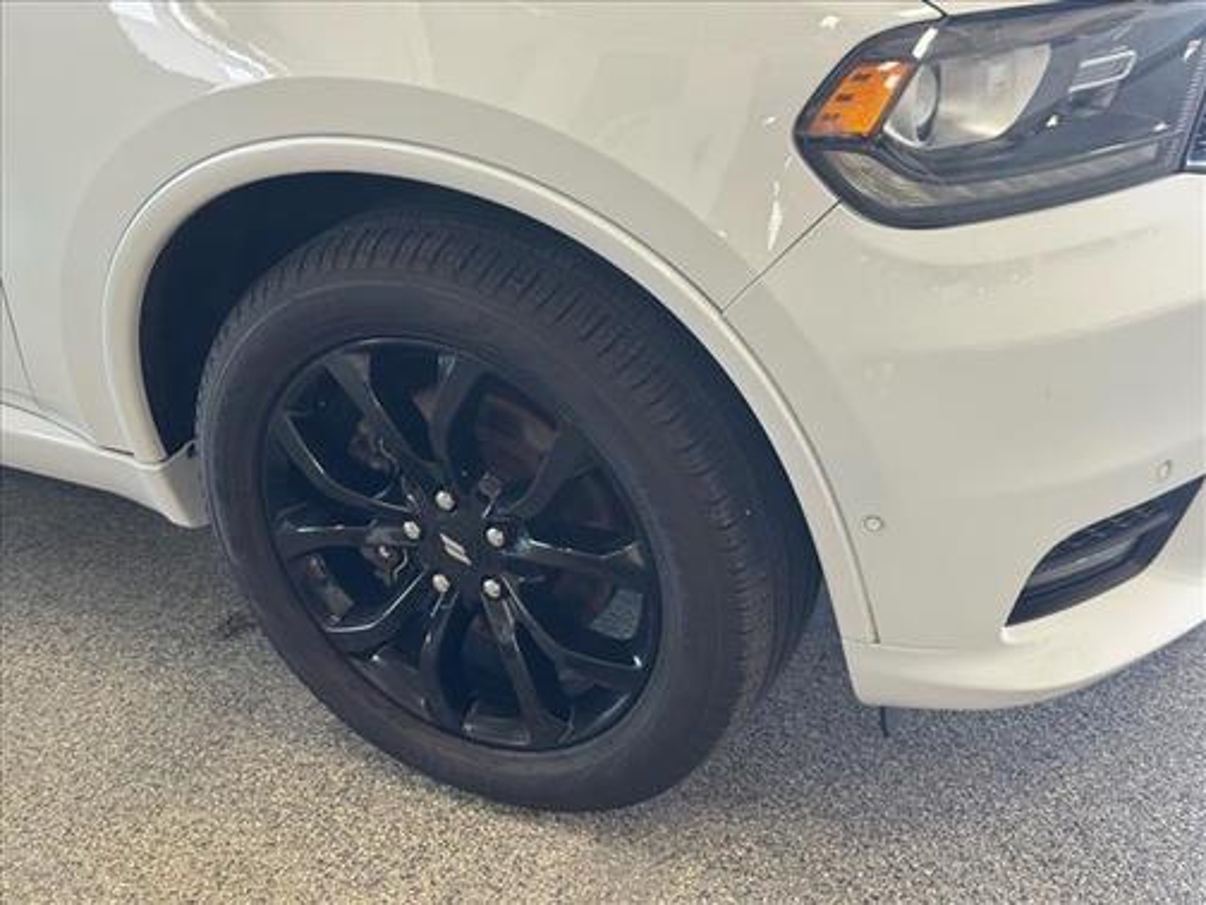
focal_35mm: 48
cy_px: 452
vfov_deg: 30.3
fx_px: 1672
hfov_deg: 39.7
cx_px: 603
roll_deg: -0.5
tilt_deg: -27.8
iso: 100
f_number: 1.78
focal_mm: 6.76
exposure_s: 1/120
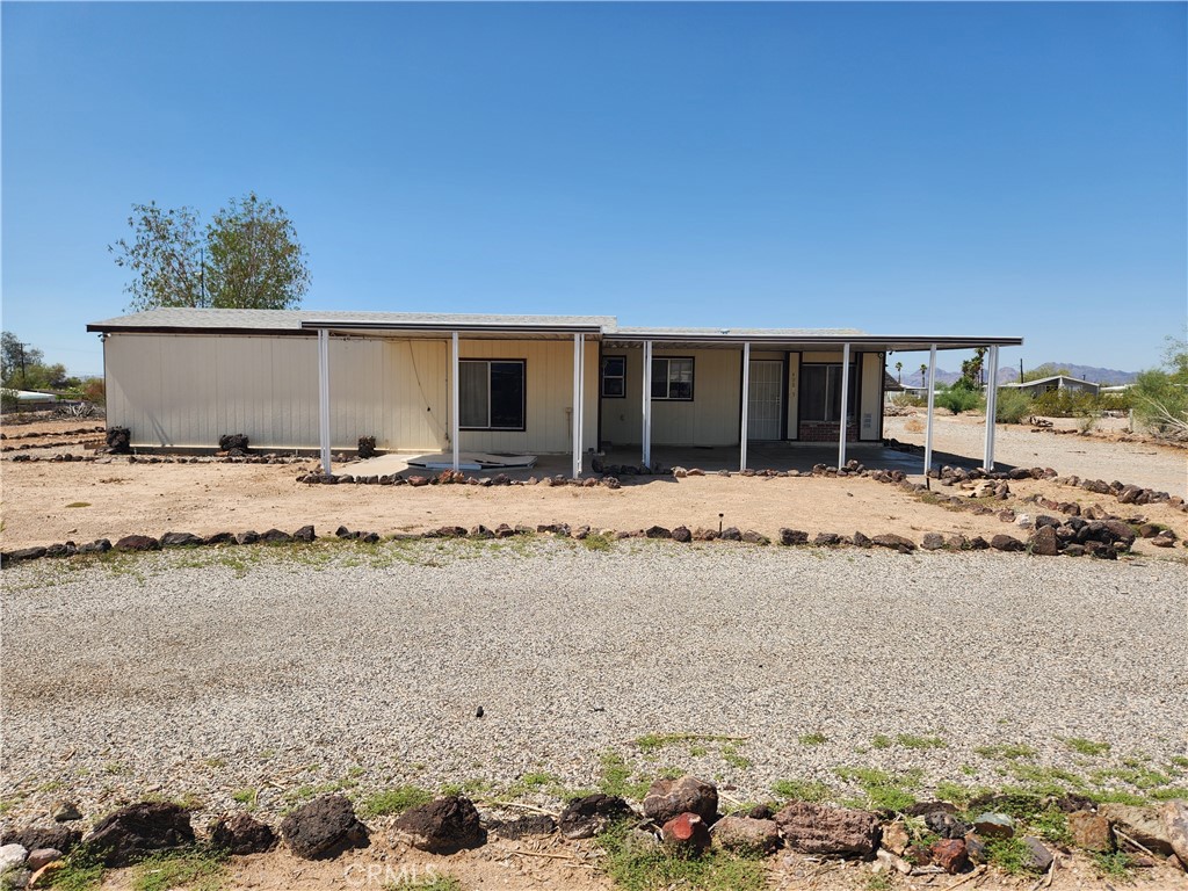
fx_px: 789
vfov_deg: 58.9
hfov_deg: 73.9
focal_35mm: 23
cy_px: 446
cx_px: 594
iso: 20
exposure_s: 1/2228
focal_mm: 5.4
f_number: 1.8
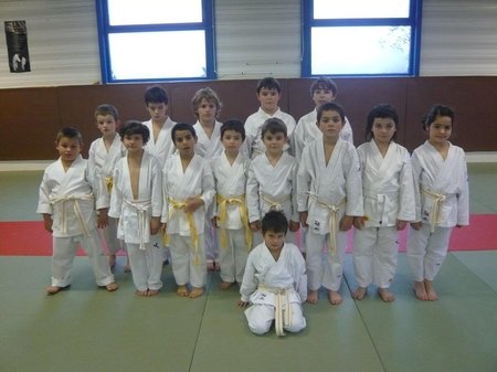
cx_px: 248
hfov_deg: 63.5
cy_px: 186
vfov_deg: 49.7
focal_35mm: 28
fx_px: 402
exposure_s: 1/30
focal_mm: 4.6
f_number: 2.8
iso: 320
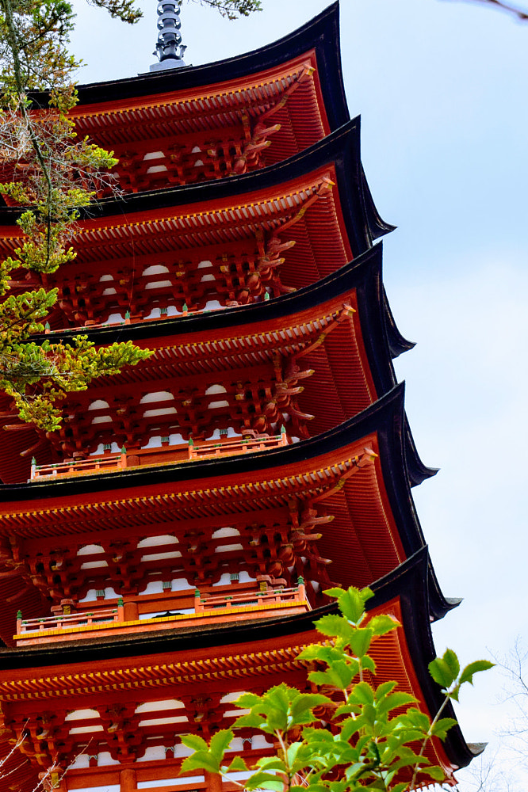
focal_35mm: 96
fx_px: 2113
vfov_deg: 21.2
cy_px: 381
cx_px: 170
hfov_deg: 14.2
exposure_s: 1/250
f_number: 8
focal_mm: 40
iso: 400
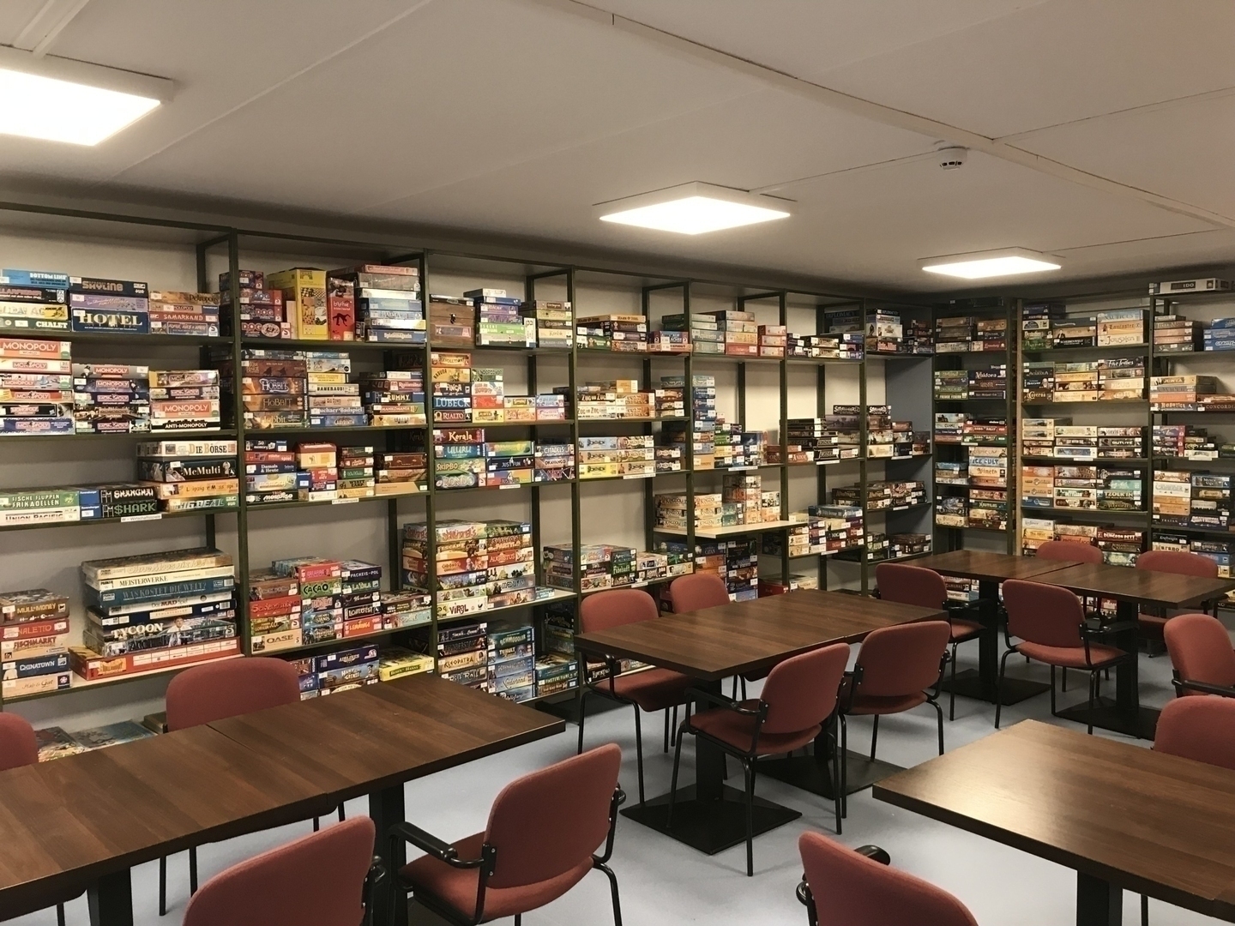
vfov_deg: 49.7
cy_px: 463
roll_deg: +1.0
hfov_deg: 63.4
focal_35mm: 28
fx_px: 999
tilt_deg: -3.0
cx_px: 618
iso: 40
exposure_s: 1/20
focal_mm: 3.99
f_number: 1.8
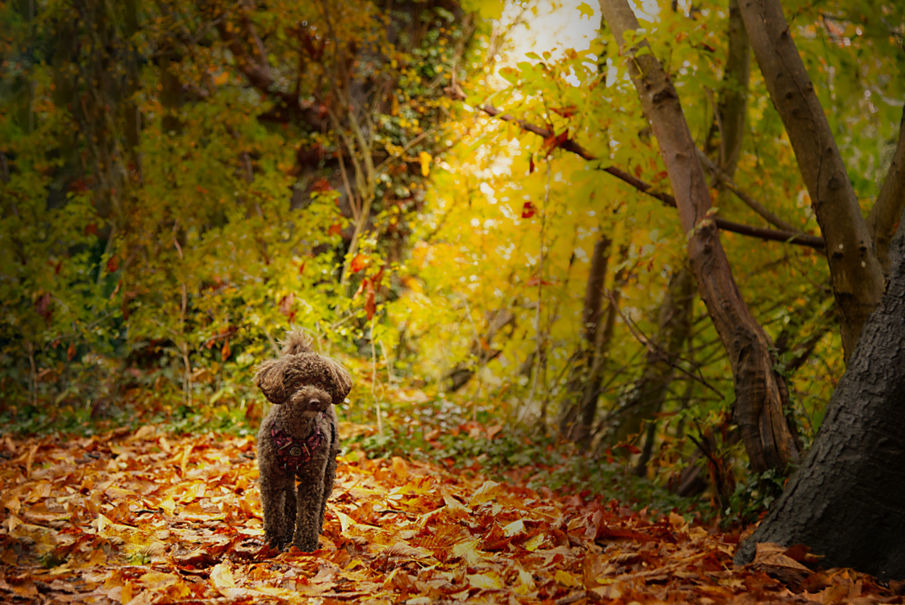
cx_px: 452
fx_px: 1635
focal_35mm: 65
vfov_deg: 21.0
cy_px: 302
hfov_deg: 30.9
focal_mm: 65
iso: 800
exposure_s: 1/200
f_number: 4
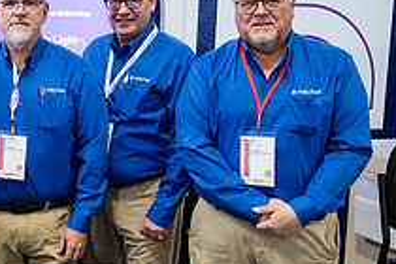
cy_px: 140
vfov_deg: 17.5
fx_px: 858
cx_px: -79
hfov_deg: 23.7
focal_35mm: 78
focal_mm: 28
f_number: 3.2
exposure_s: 1/200
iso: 3200
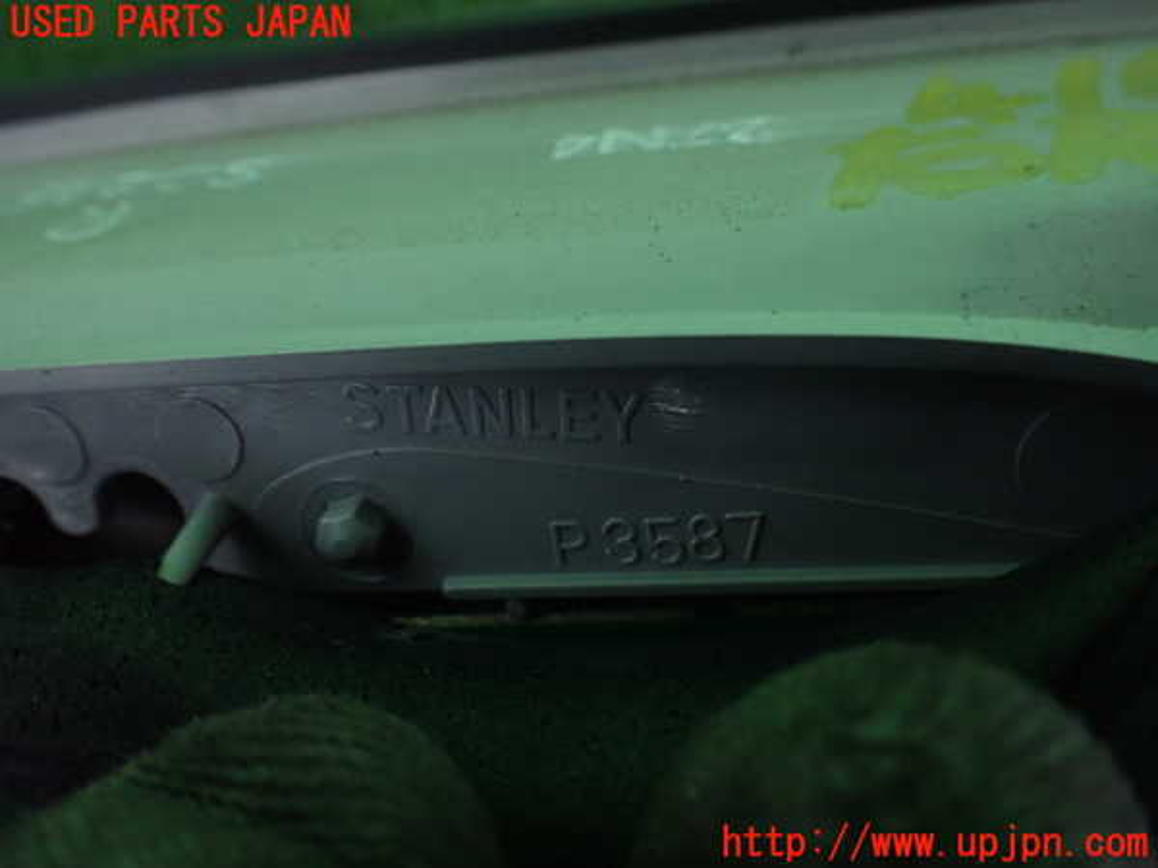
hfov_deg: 60.0
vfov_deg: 46.8
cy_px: 434
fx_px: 1004
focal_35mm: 30
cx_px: 579
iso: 800
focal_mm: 5.4
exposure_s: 1/80
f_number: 2.3
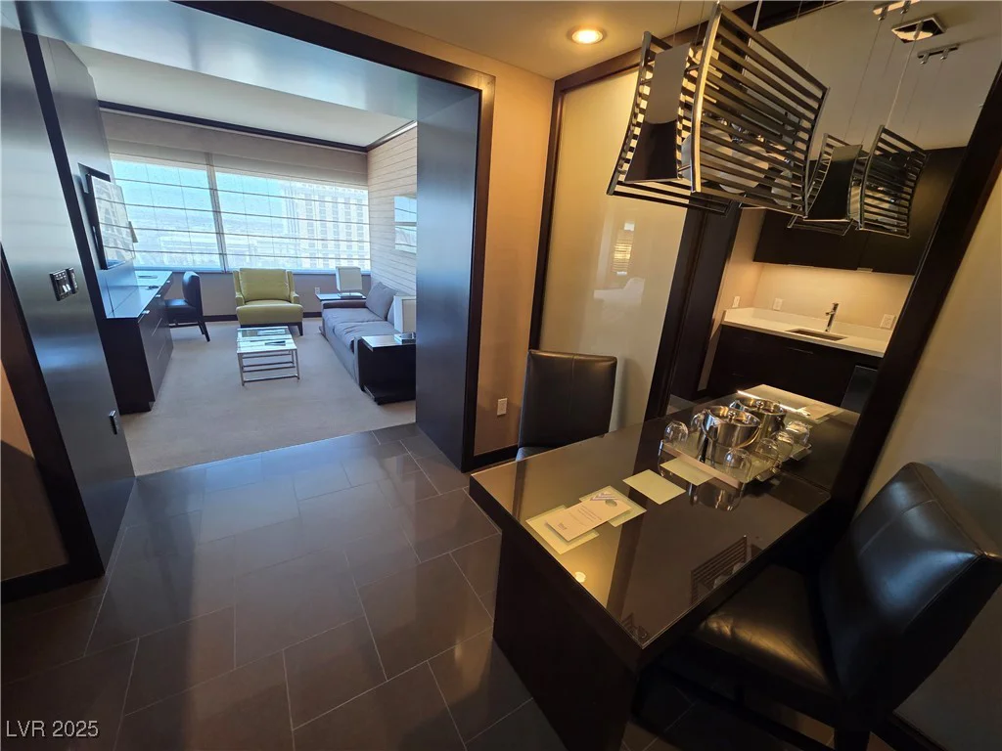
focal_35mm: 13
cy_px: 376
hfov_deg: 106.2
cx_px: 501
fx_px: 376
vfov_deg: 89.9
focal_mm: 2.2
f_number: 1.9
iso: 200
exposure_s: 1/60
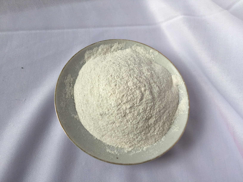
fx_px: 204
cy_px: 91
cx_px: 122
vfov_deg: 48.2
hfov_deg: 61.7
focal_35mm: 29
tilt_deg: -64.6
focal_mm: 4.15
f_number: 2.2
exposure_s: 1/50
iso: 32
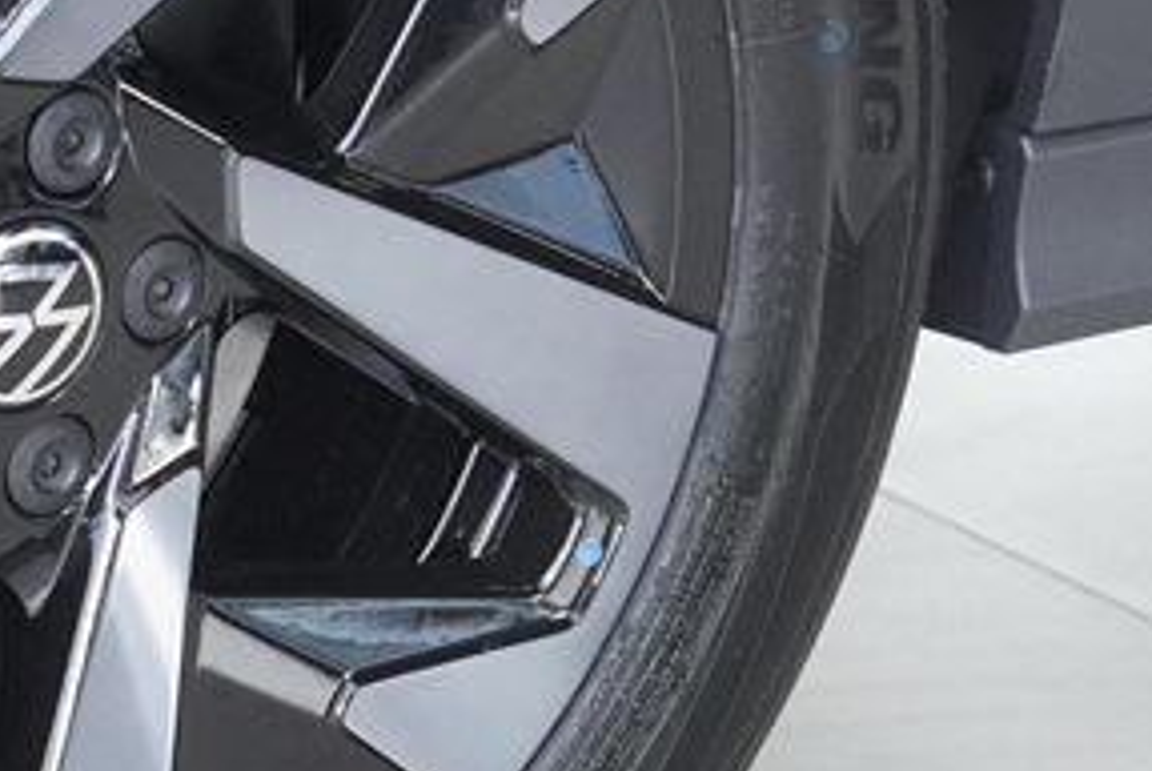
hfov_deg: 8.2
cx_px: -361
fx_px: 7880
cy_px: 363
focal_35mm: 246
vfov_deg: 5.6
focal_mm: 46
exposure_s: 1/160
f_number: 3.5
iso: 1600
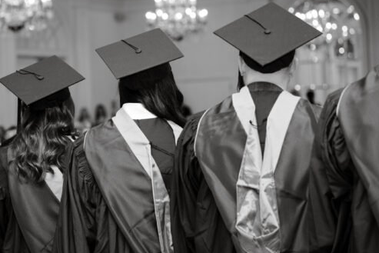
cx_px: 117
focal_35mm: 109
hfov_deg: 18.7
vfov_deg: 12.6
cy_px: 101
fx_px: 1148
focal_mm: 70
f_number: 2.8
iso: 500
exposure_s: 1/200
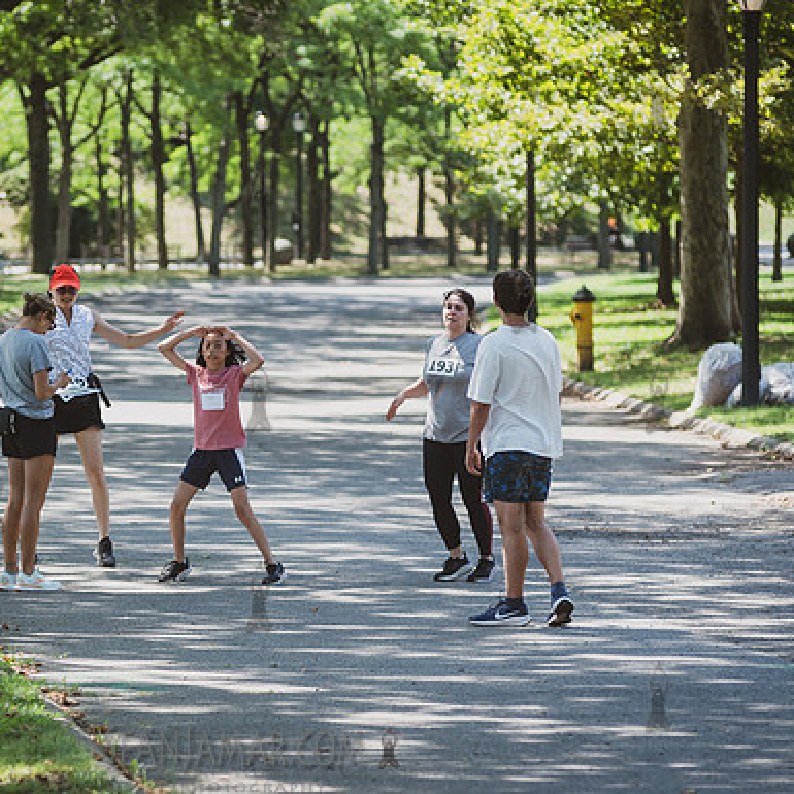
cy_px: 428
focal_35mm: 269
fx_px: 6981
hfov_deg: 6.5
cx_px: 167
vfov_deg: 6.5
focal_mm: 155
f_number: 4
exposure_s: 1/400
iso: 200
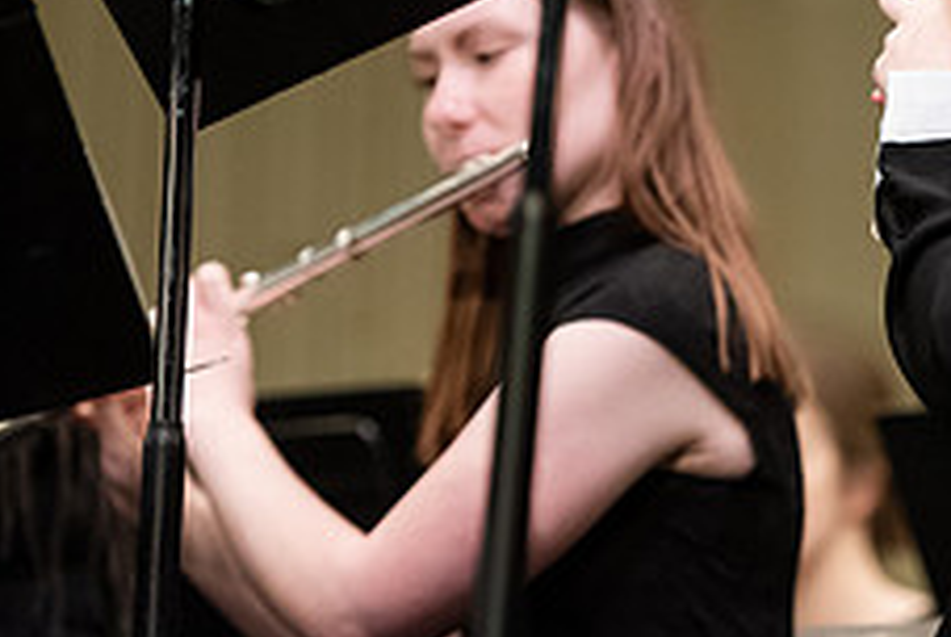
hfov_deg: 6.2
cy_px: -90
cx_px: 934
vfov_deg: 4.1
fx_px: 8782
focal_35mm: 332
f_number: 2.8
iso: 3200
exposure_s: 1/250
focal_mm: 130
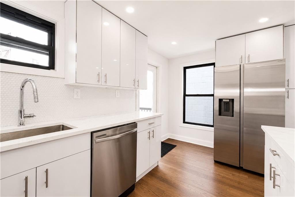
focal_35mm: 15
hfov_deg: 100.4
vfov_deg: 77.3
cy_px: 98
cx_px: 148
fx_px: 123
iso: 1250
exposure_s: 1/60
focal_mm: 10
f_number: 11
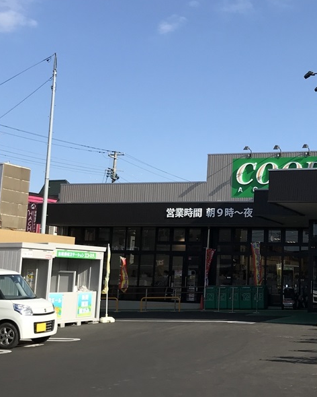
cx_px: 259
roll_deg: -2.6
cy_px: 177
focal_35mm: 56
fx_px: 657
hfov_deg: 26.6
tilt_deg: +10.4
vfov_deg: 33.5
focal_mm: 3.99
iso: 20
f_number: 1.8
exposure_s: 1/2179
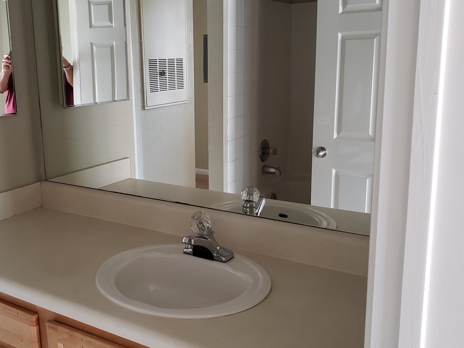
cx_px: 186
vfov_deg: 39.7
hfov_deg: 51.0
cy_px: 172
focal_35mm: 36
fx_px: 483
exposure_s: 1/50
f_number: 2.4
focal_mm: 4.3
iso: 320
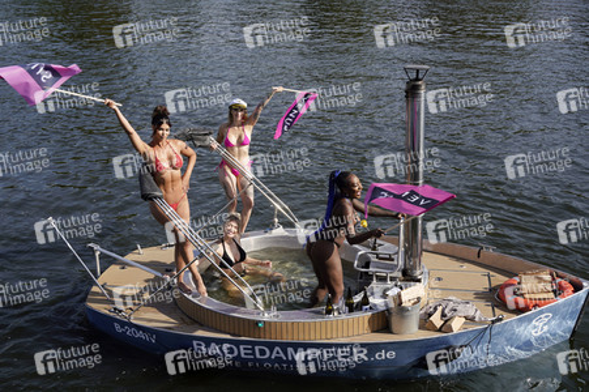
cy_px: 196
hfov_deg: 42.8
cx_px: 294
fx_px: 752
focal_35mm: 46
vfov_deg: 29.2
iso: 100
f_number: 8
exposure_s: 1/320
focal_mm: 46
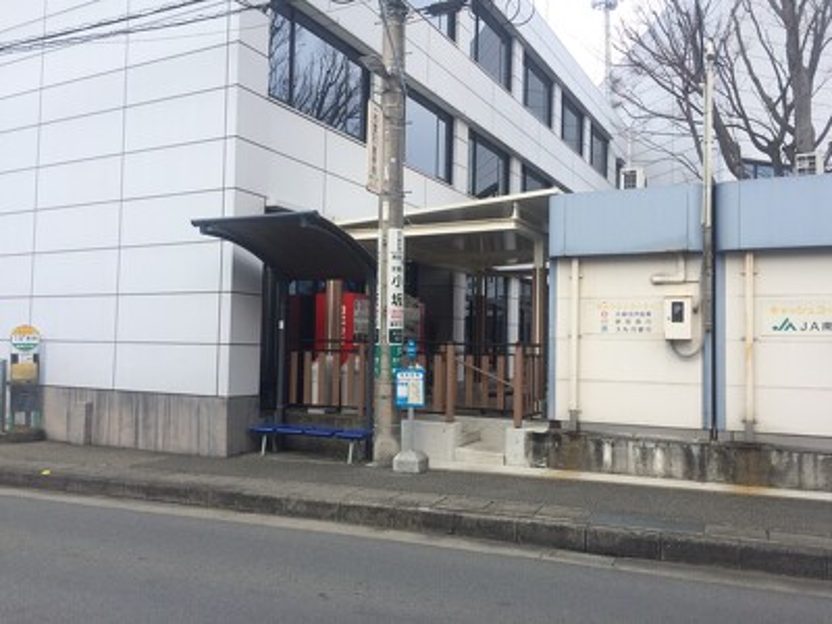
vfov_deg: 48.2
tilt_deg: +2.1
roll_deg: -0.7
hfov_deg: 61.7
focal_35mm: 29
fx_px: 697
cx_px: 416
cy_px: 312
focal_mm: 4.15
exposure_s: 1/1109
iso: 32
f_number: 2.2
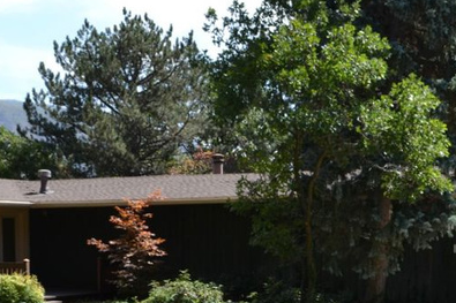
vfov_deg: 18.8
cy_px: 315
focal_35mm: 70
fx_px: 886
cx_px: 309
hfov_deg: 28.6
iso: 100
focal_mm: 18
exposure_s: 1/200
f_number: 7.1
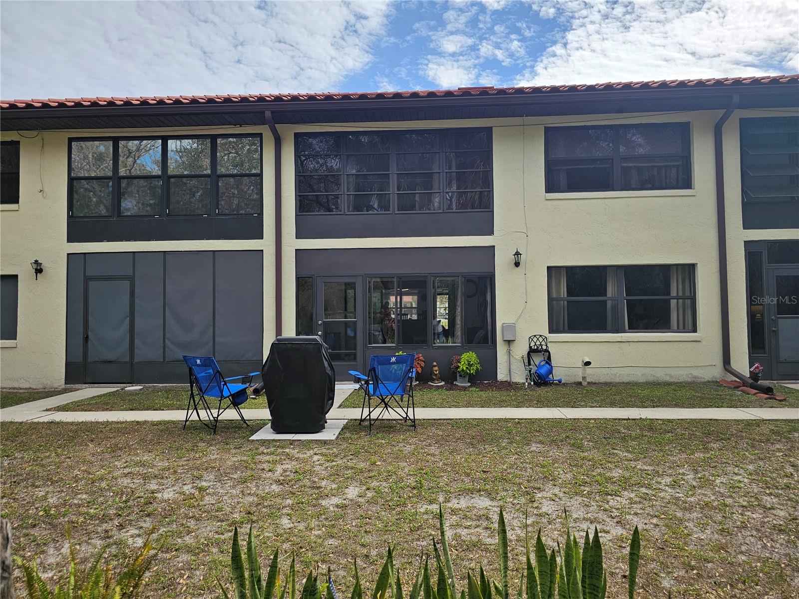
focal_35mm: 23
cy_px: 300
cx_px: 400
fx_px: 531
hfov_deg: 73.9
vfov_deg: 58.9
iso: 20
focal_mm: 6.3
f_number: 1.7
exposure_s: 1/1148
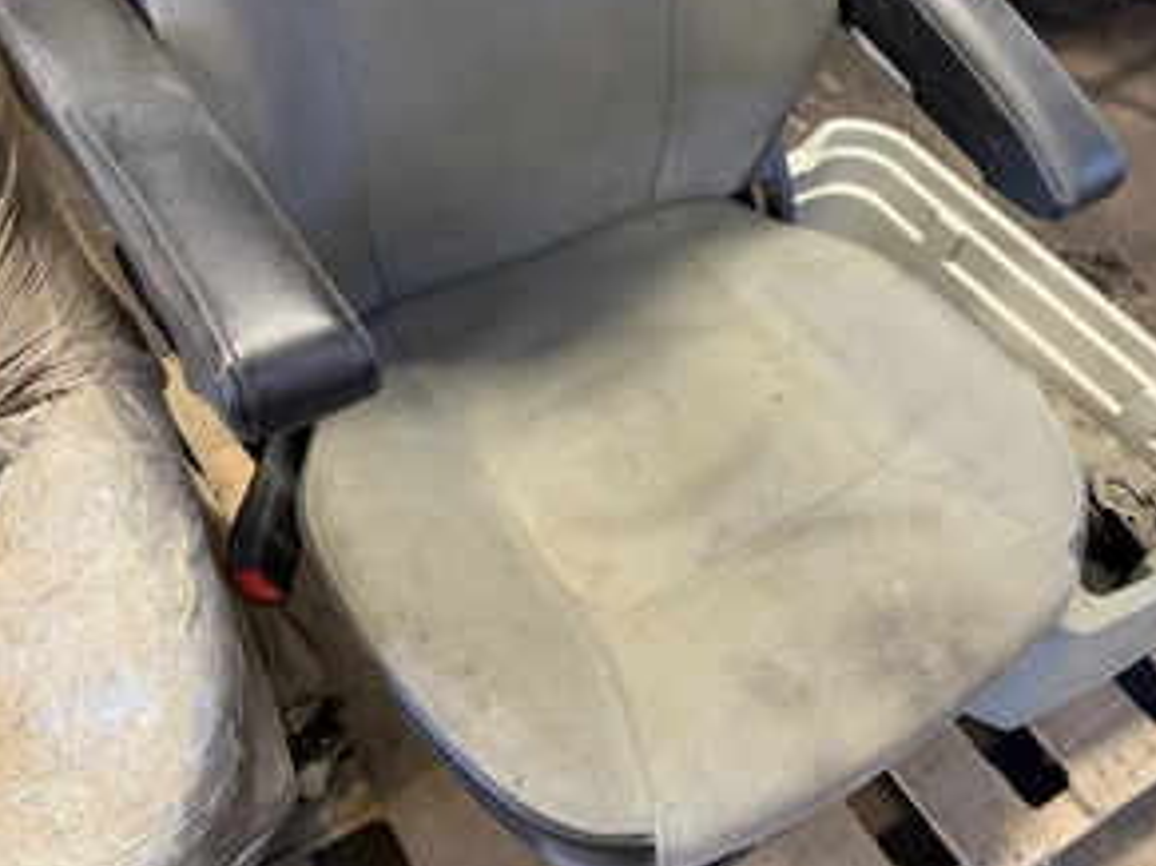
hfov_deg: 55.2
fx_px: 1102
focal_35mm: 33
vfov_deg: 42.9
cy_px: 445
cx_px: 655
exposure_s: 1/60
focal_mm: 6.76
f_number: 1.78
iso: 250
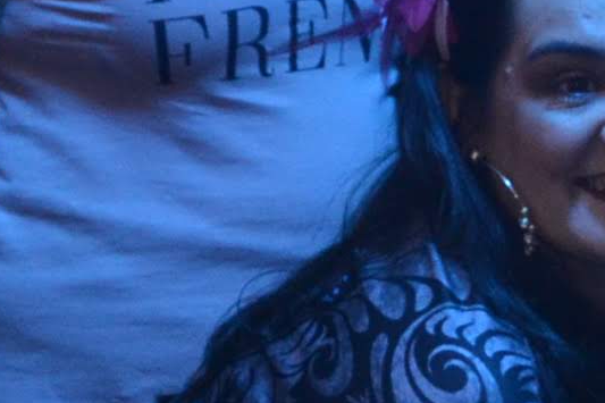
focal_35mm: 214
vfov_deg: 6.2
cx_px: 732
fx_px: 3595
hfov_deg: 9.5
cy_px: -447
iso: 800
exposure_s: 1/30
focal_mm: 22
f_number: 3.8
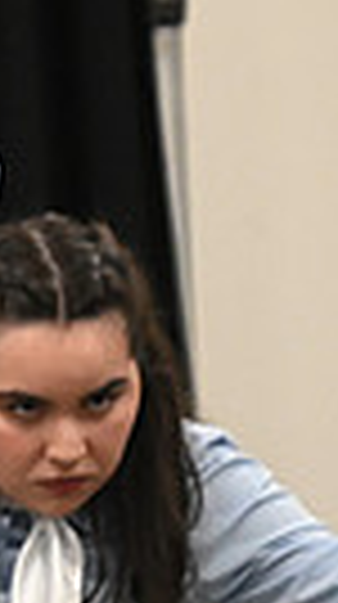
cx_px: -793
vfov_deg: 1.8
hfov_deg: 1.0
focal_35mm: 1225
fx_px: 19592
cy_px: 392
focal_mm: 270
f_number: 6
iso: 10000
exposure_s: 1/250
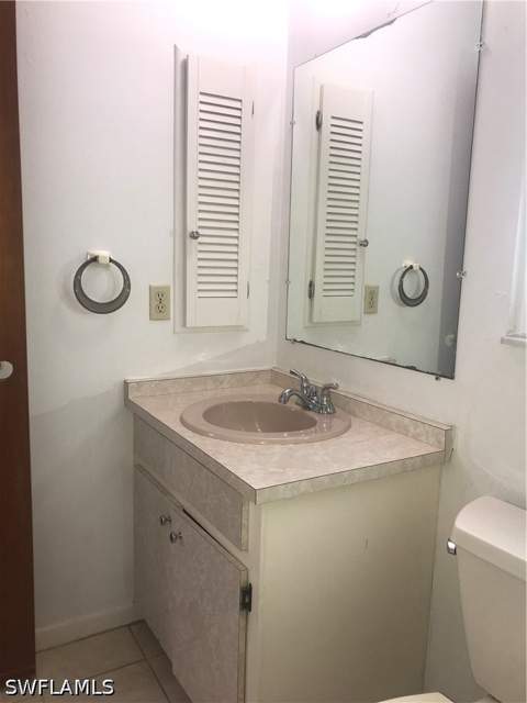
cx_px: 264
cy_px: 352
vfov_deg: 63.4
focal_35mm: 28
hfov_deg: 49.7
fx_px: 568
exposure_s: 1/52
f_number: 1.8
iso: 20
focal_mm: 3.99
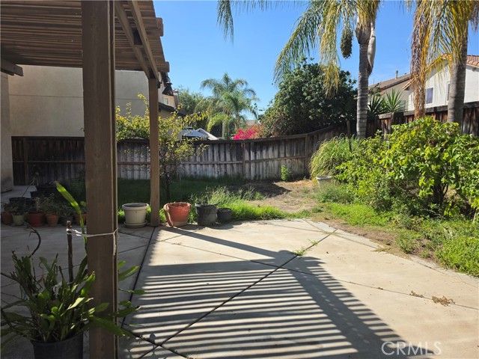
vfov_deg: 58.9
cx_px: 240
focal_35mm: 23
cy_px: 180
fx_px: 318
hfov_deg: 73.9
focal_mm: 6.5
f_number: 1.4
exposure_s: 1/4764
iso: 64
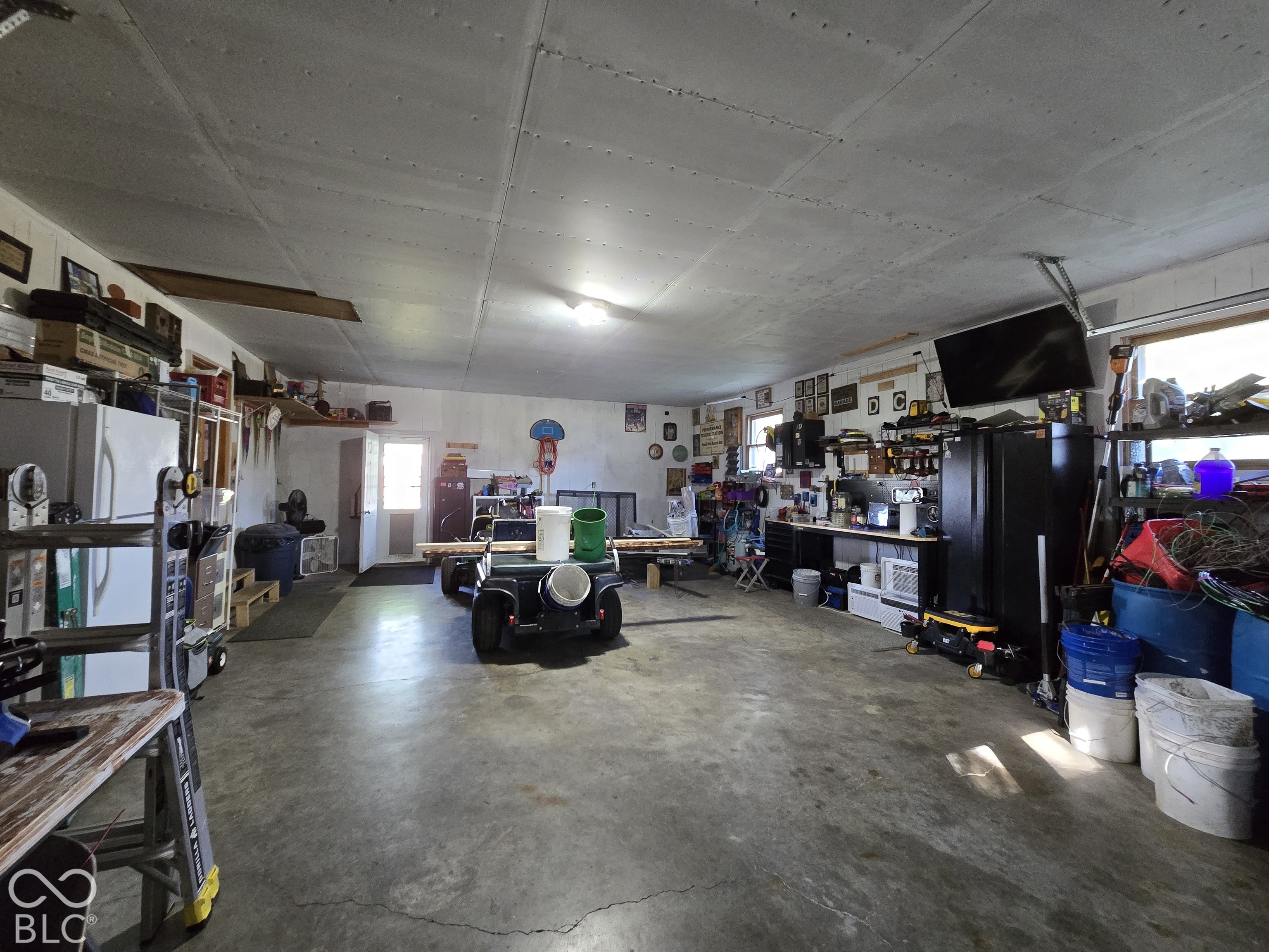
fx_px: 477
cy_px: 476
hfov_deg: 106.2
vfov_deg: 89.9
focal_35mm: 13
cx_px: 634
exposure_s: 1/60
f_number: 2.2
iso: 800
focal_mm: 2.2
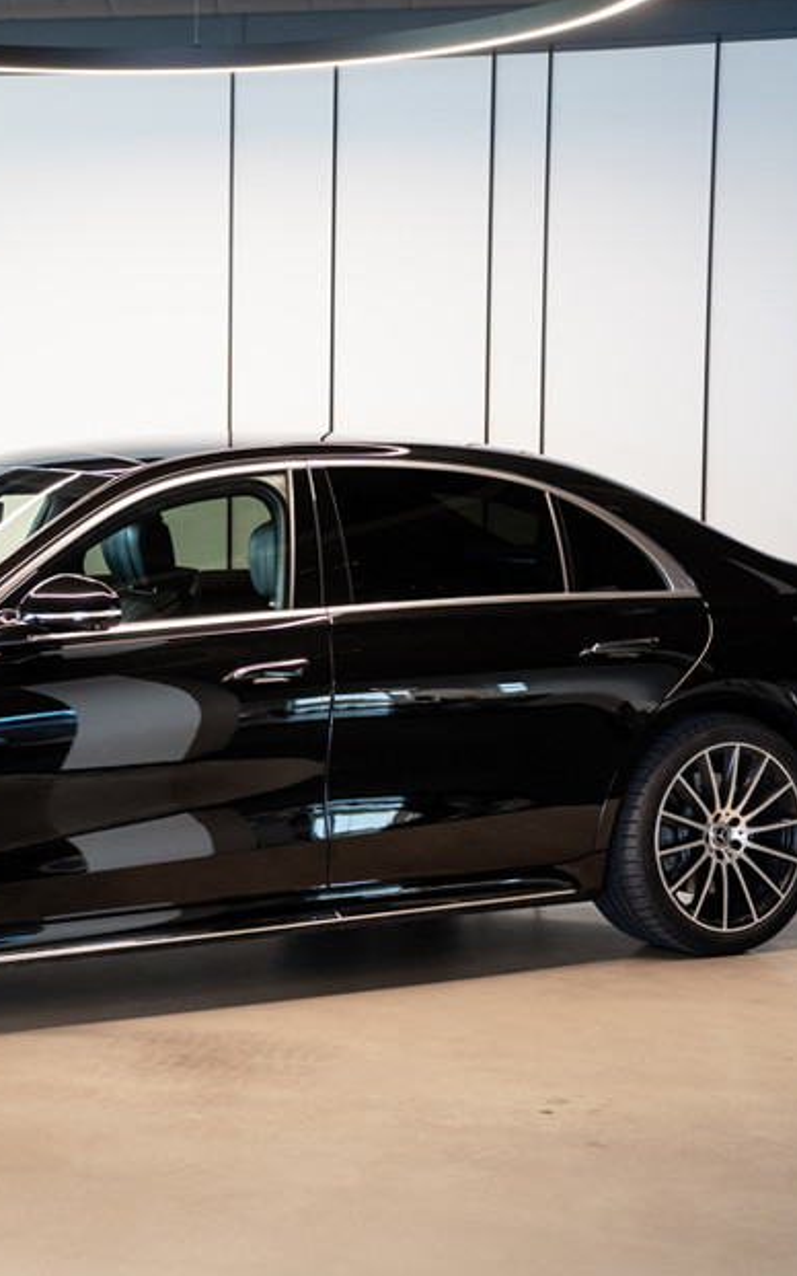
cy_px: 642
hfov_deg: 17.5
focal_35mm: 73
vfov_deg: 28.2
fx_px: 2538
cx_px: 55
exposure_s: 1/100
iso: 1250
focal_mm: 47
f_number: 2.8
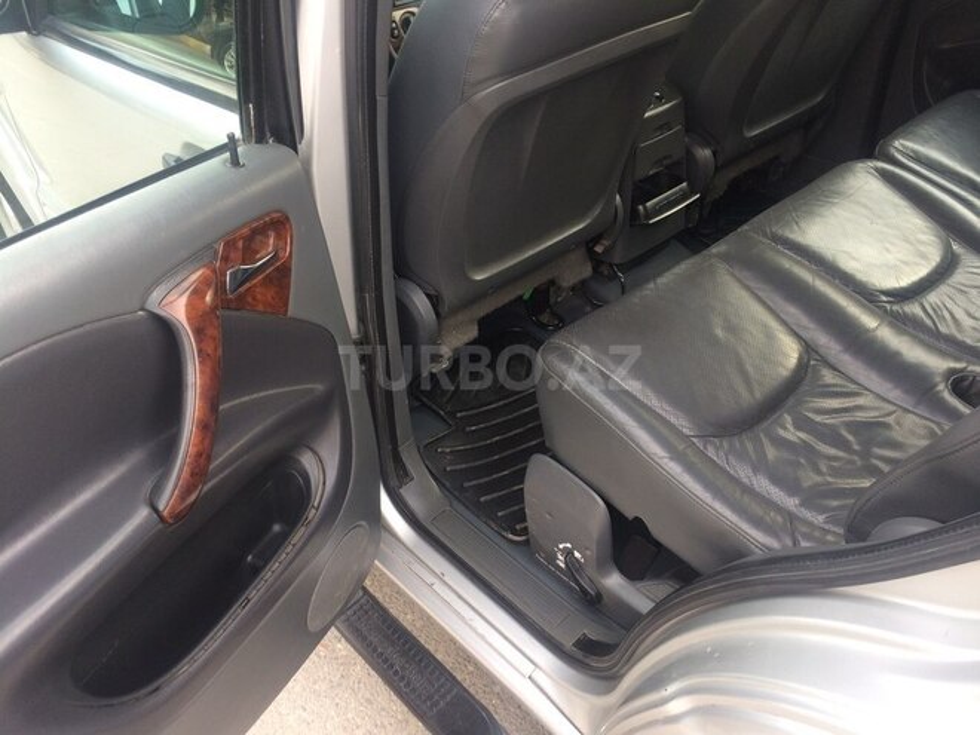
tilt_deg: -38.6
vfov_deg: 48.2
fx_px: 821
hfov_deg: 61.7
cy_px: 368
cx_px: 490
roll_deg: +4.0
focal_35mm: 29
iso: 32
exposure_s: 1/50
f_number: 2.2
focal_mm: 4.15
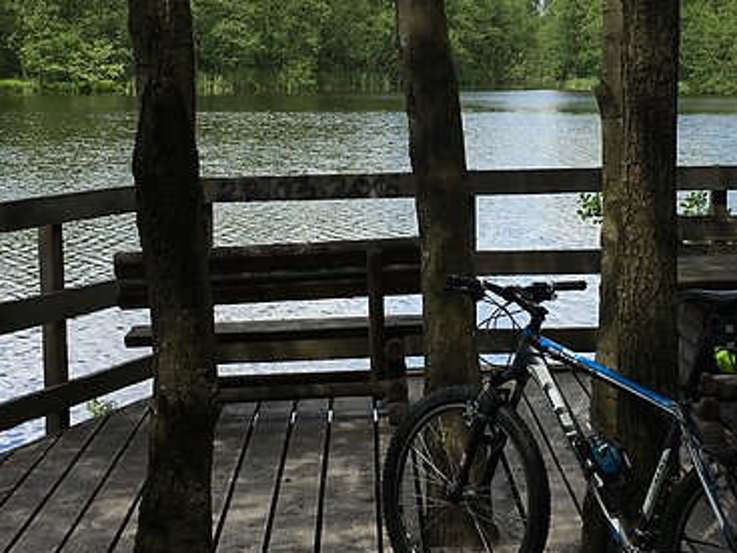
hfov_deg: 27.3
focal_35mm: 71
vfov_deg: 20.5
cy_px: 131
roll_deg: -1.2
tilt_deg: -3.9
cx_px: 483
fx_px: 1512
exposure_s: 1/1538
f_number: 2.2
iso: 25
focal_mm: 4.15
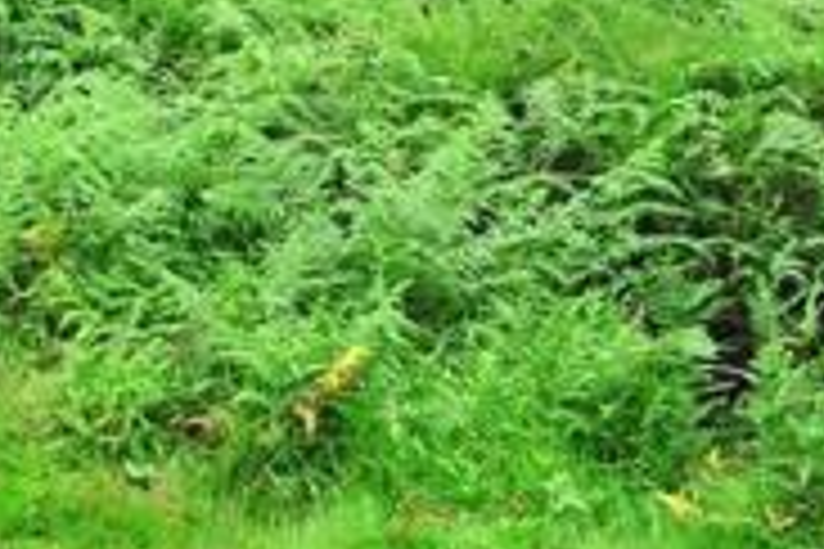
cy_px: -398
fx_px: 2220
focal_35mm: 97
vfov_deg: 12.9
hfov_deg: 19.8
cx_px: -158
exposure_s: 1/60
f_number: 8
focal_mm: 18
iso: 200
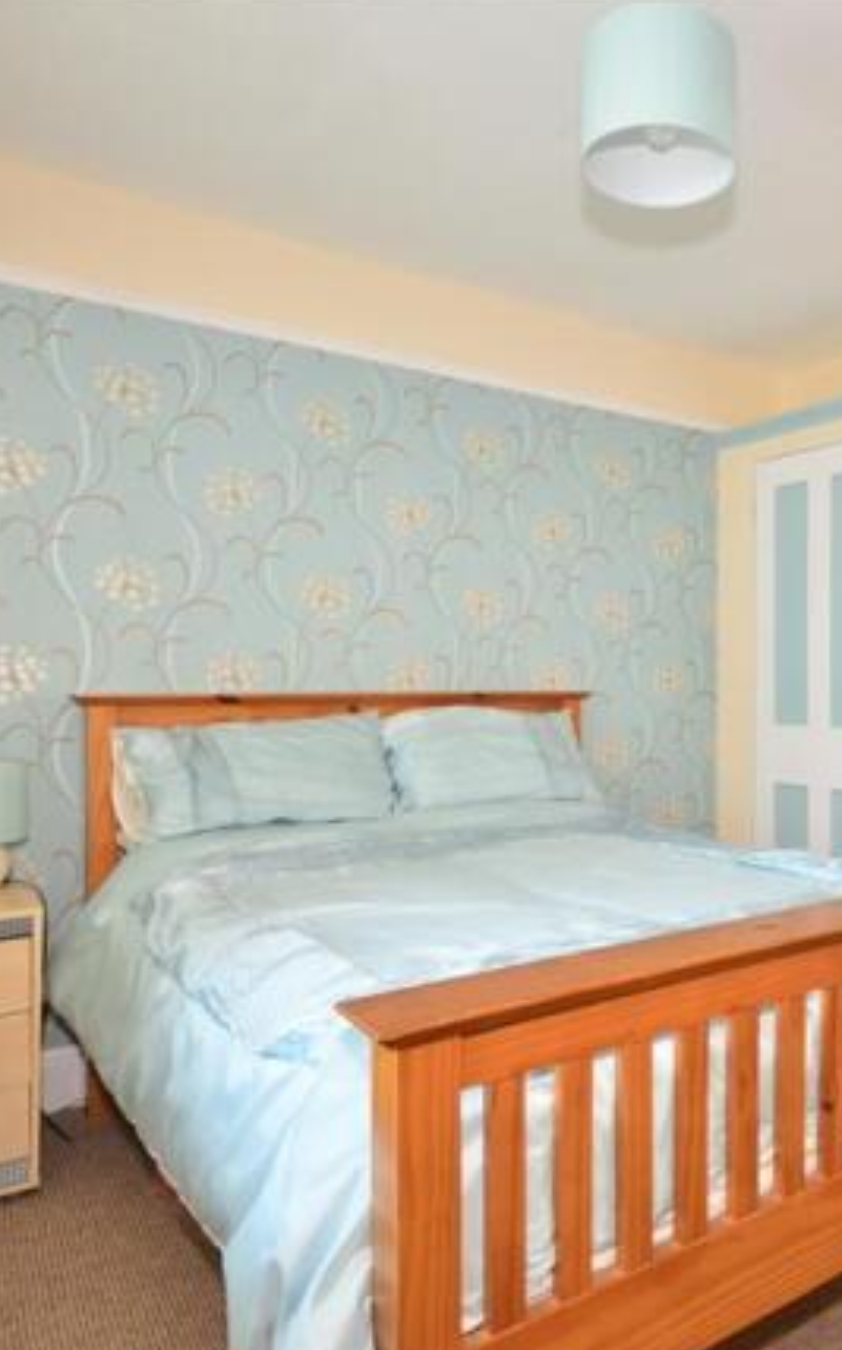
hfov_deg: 45.8
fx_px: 948
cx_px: 656
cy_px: 673
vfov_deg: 70.9
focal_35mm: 26
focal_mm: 11
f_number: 5
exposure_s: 1/10
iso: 200
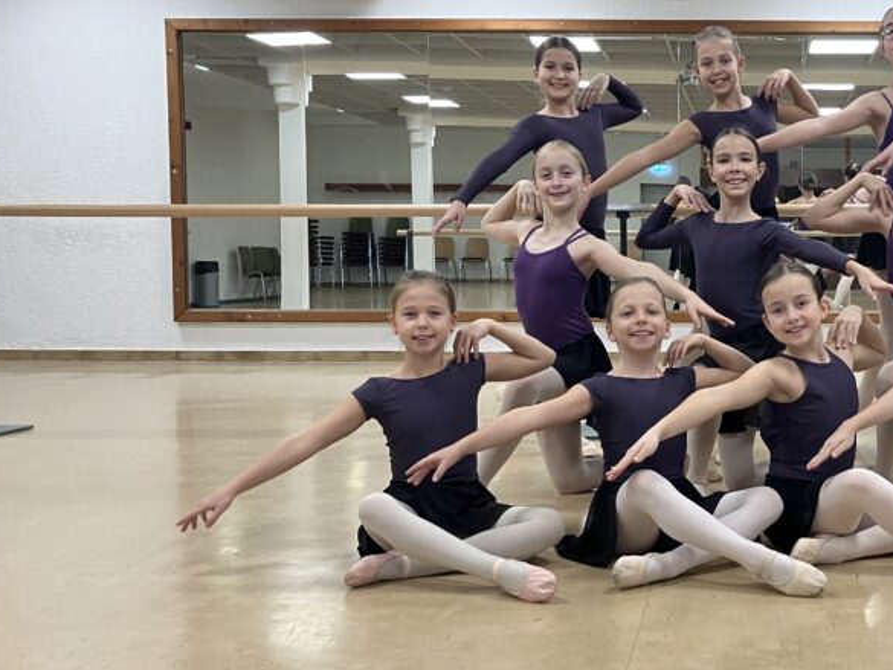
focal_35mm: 49
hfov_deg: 37.0
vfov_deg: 29.7
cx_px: 762
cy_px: 342
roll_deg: -0.5
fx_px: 1264
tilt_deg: -3.7
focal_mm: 3.99
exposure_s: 1/50
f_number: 1.8
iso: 64
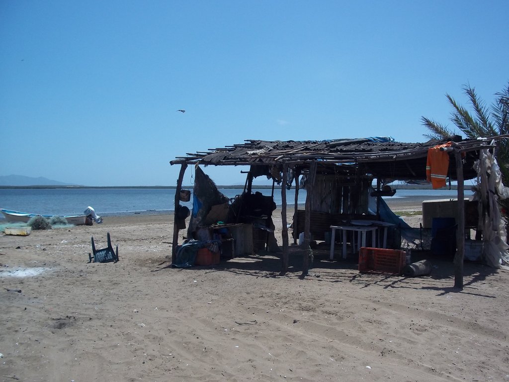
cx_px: 254
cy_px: 191
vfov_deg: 39.7
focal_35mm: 36
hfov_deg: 51.4
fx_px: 529
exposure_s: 1/320
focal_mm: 6.5
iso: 80
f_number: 8
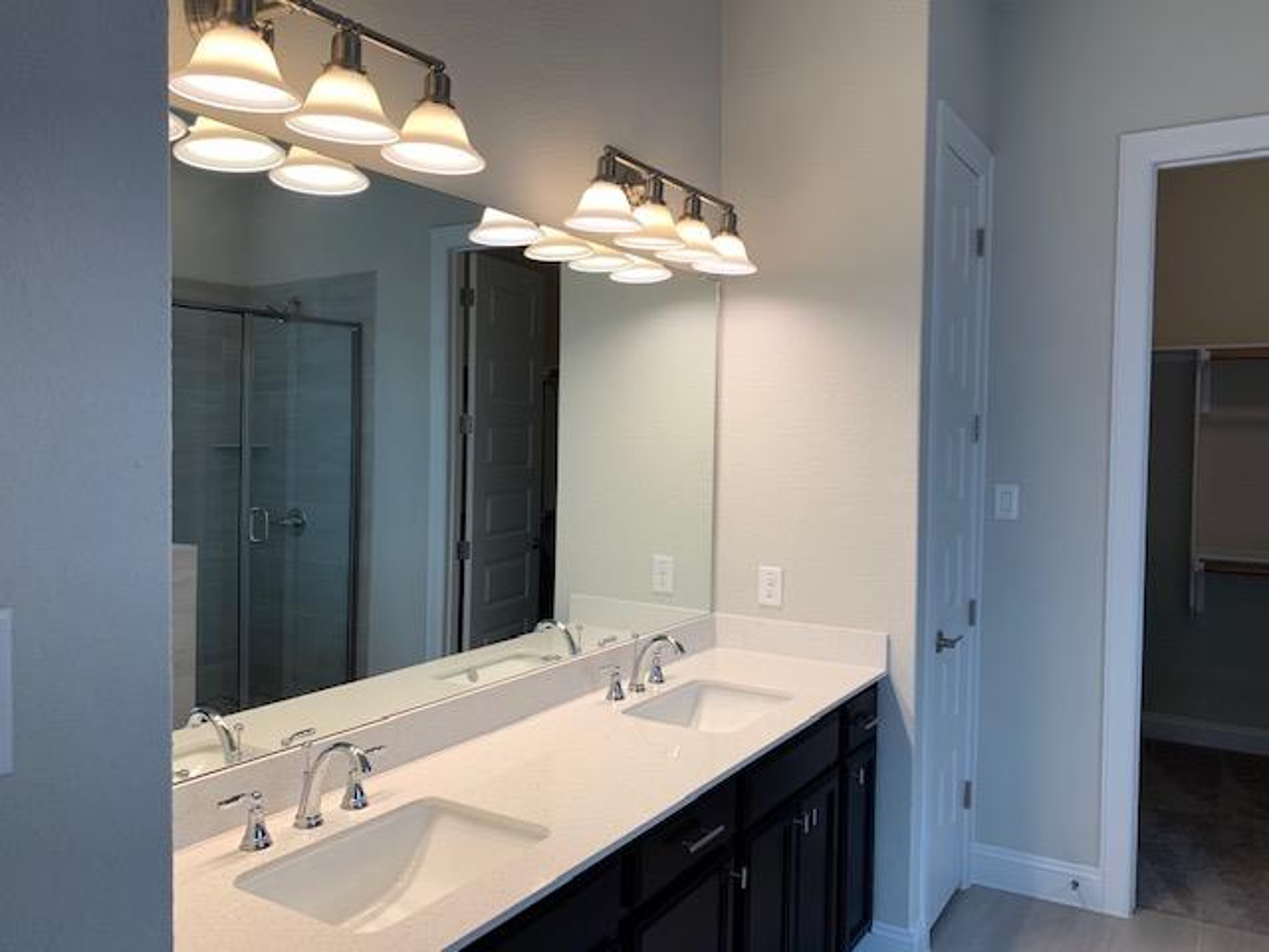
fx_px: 953
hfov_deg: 67.3
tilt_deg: -1.3
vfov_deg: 53.1
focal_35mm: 26
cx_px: 634
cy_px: 476
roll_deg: -1.3
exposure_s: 1/120
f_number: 1.8
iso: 50
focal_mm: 4.25
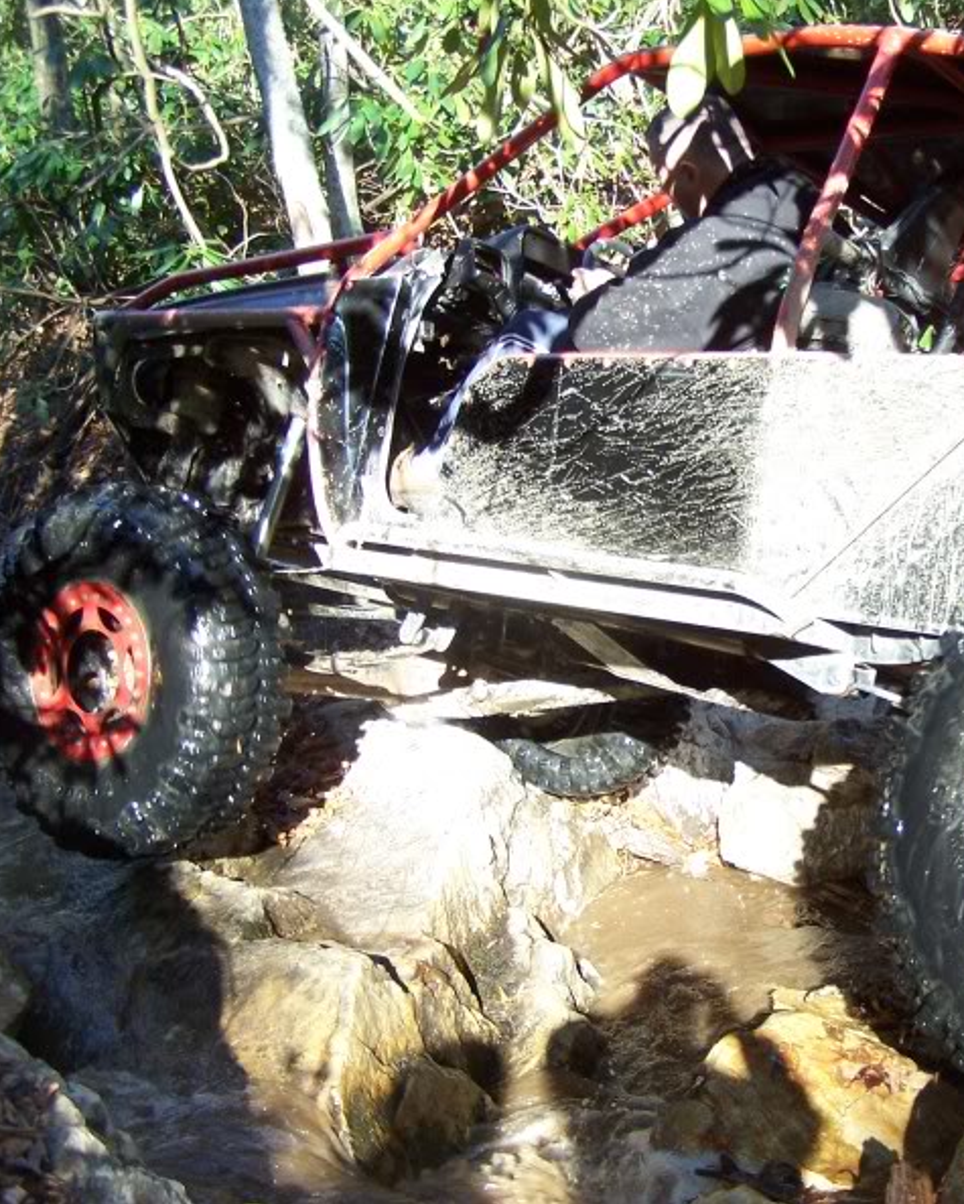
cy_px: 599
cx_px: 796
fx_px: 1782
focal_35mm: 50
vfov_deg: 37.3
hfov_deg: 29.5
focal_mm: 6.3
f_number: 2.8
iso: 140
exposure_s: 1/180
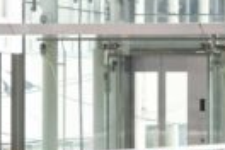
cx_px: 605
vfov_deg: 6.3
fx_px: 1362
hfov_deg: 8.4
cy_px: 103
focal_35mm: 218
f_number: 6.3
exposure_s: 1/160
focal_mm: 28
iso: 100
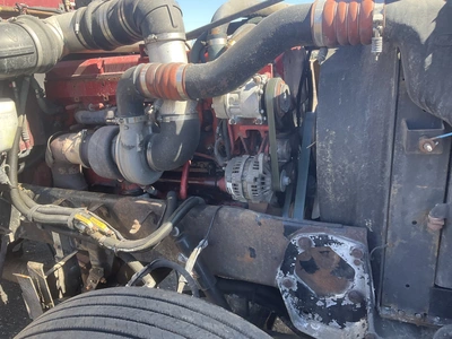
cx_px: 226
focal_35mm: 29
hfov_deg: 61.7
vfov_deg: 48.2
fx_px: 379
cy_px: 170
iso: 32
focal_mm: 3
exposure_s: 1/172
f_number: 1.8
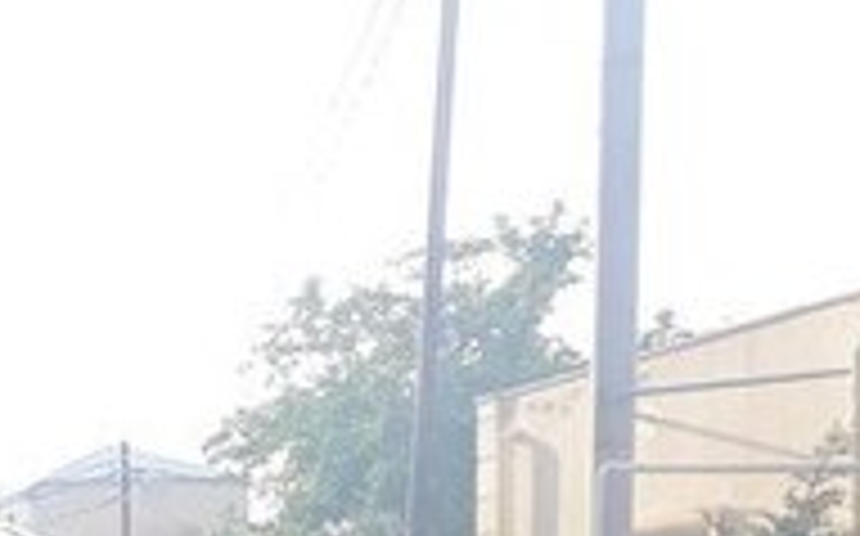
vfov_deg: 11.7
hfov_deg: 19.4
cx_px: -261
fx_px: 2318
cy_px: 1088
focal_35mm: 99
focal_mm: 3.71
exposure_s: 1/393
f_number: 1.7
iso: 40
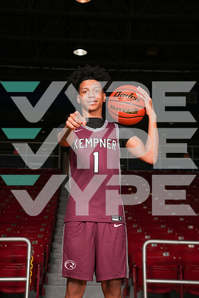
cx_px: 100
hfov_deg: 19.5
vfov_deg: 28.8
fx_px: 580
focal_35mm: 70
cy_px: 149
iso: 250
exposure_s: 1/200
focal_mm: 70
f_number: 6.3
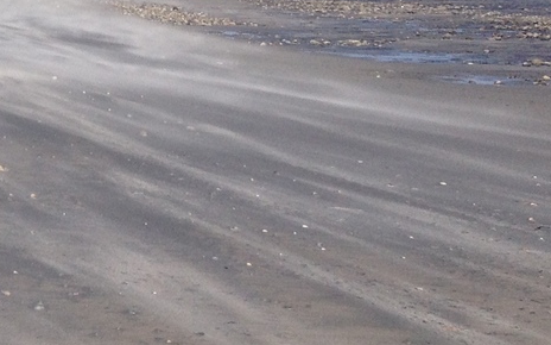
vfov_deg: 10.1
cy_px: -40
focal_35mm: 128
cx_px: -362
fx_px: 1922
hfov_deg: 14.7
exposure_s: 1/2762
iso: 50
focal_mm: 4.28
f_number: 2.4
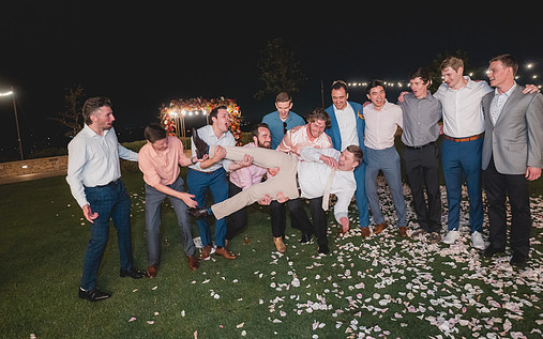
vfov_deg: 57.2
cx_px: 286
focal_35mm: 21
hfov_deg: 82.2
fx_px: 311
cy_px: 155
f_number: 2.8
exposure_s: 1/80
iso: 3200
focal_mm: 18
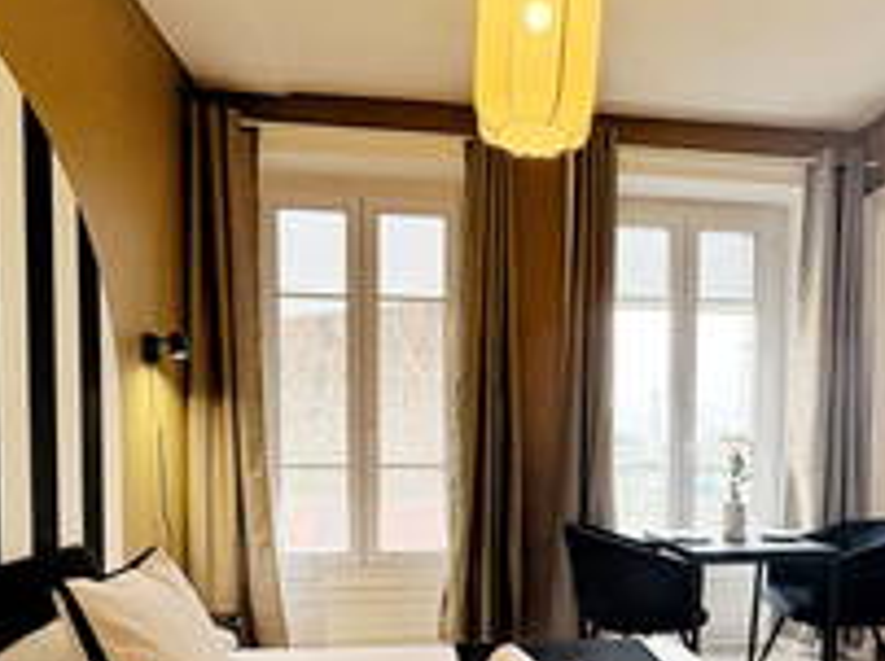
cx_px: 526
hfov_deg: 68.8
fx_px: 638
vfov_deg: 53.0
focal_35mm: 25
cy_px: 473
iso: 200
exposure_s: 1/100
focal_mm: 2.22
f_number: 2.2
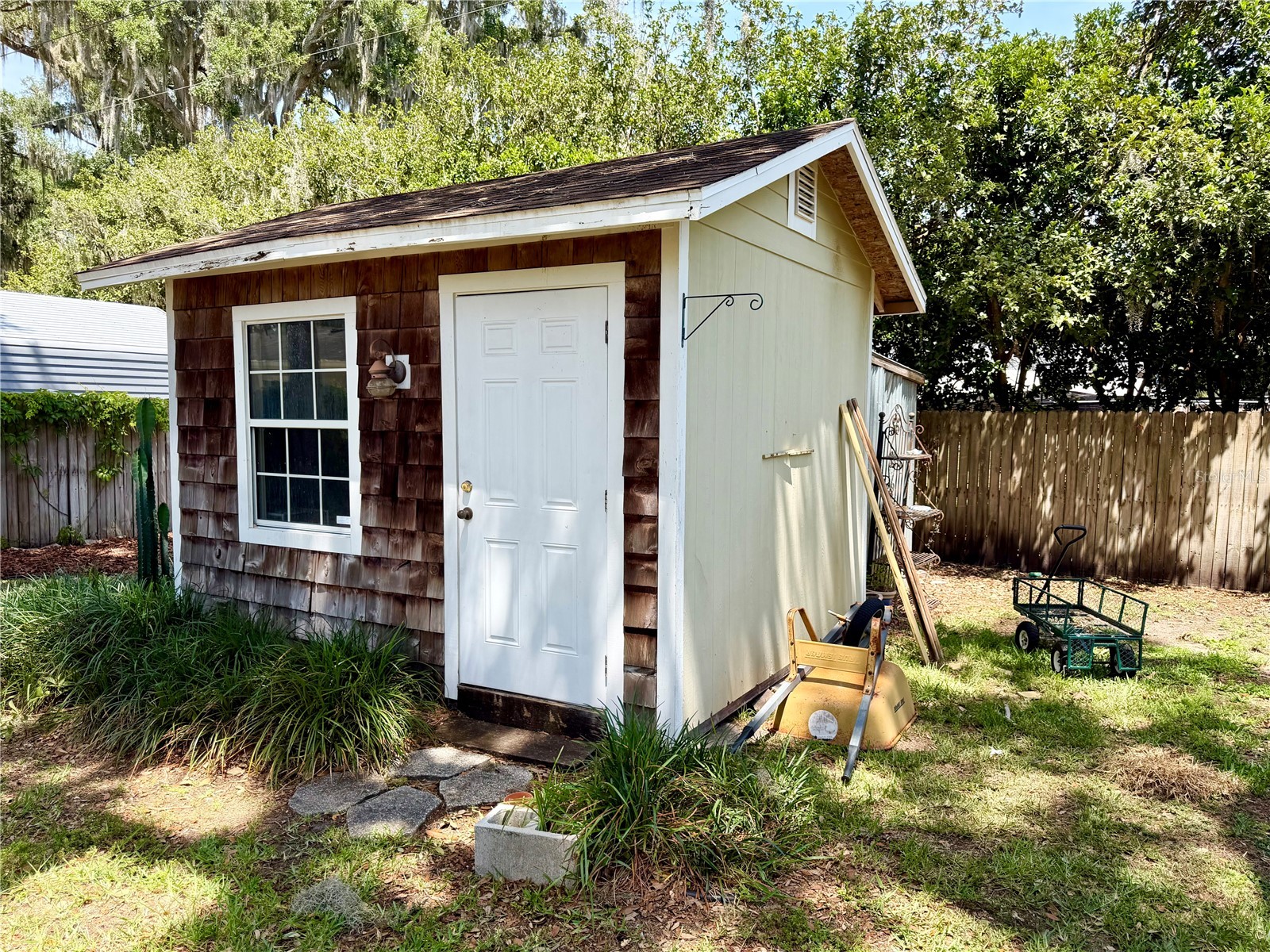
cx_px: 635
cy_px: 476
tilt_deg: -4.3
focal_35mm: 24
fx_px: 881
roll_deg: -0.2
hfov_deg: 71.6
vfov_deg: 56.8
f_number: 1.78
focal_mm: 6.76
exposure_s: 1/1139
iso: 80
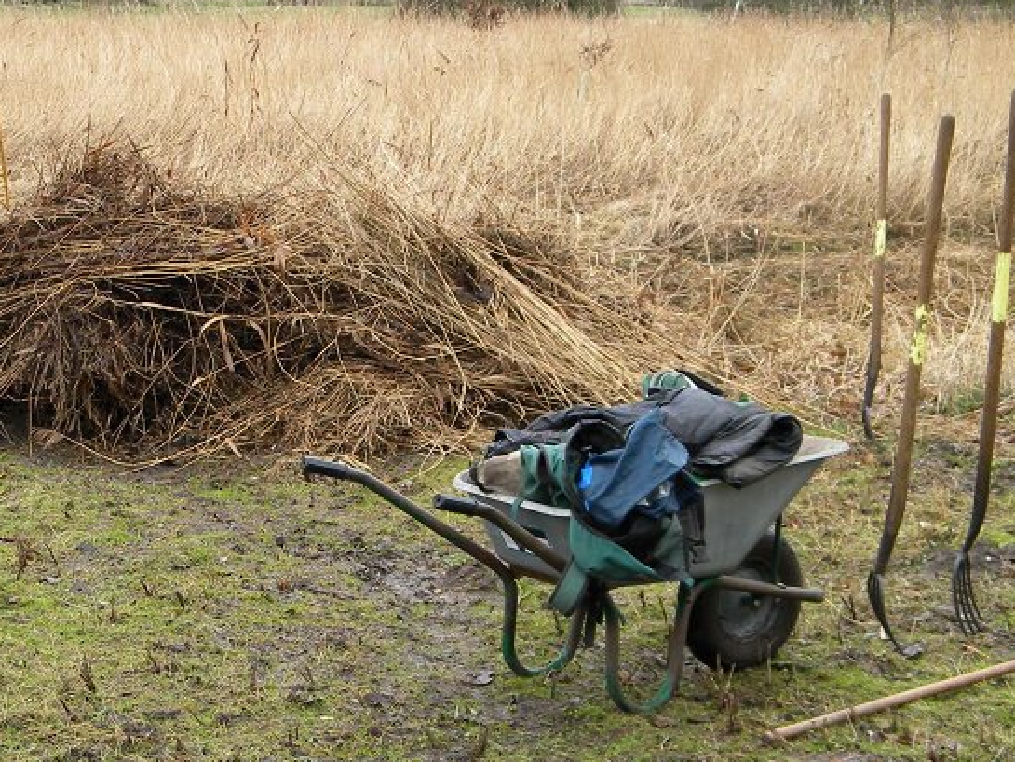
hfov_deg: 25.0
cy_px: 460
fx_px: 2258
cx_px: 235
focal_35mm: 77
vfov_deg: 19.1
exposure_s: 1/87.7
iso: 80
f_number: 3.8
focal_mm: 7.3
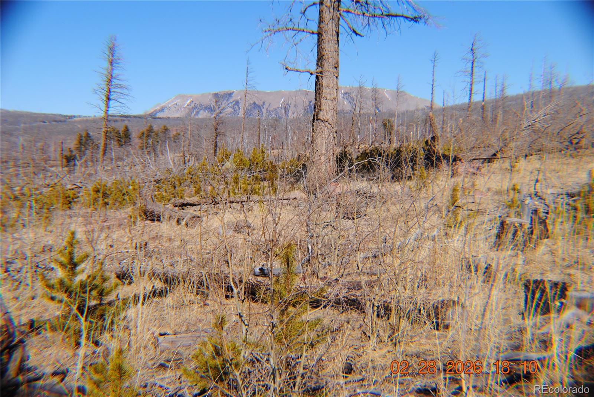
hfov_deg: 44.9
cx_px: 297
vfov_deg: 30.9
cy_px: 198
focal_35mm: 44
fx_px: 718
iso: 100
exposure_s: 1/320
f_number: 9
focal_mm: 29
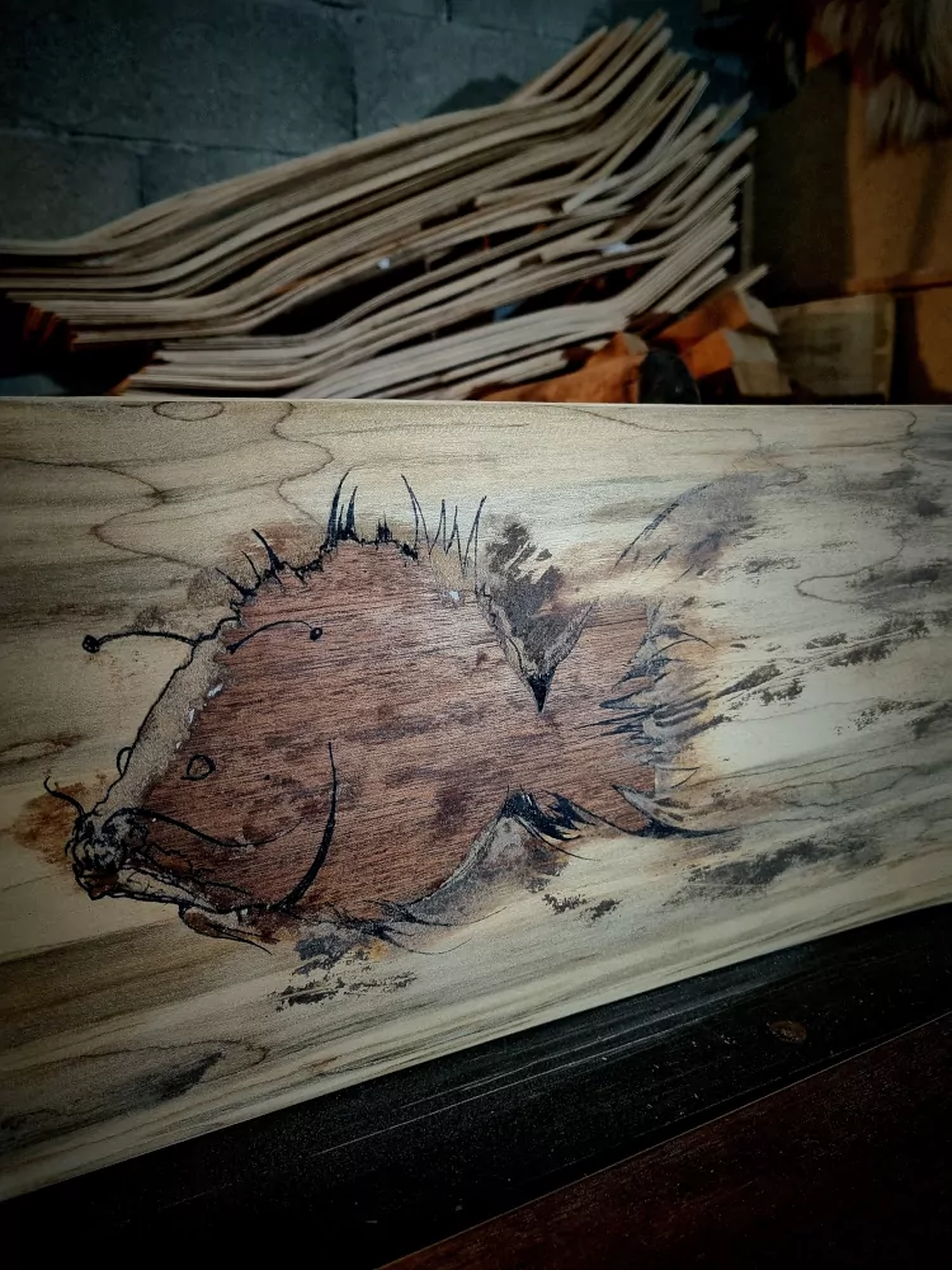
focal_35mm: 26
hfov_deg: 53.1
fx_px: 953
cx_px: 476
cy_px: 635
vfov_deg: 67.3
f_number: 1.8
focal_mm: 5.4
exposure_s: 1/50
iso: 640
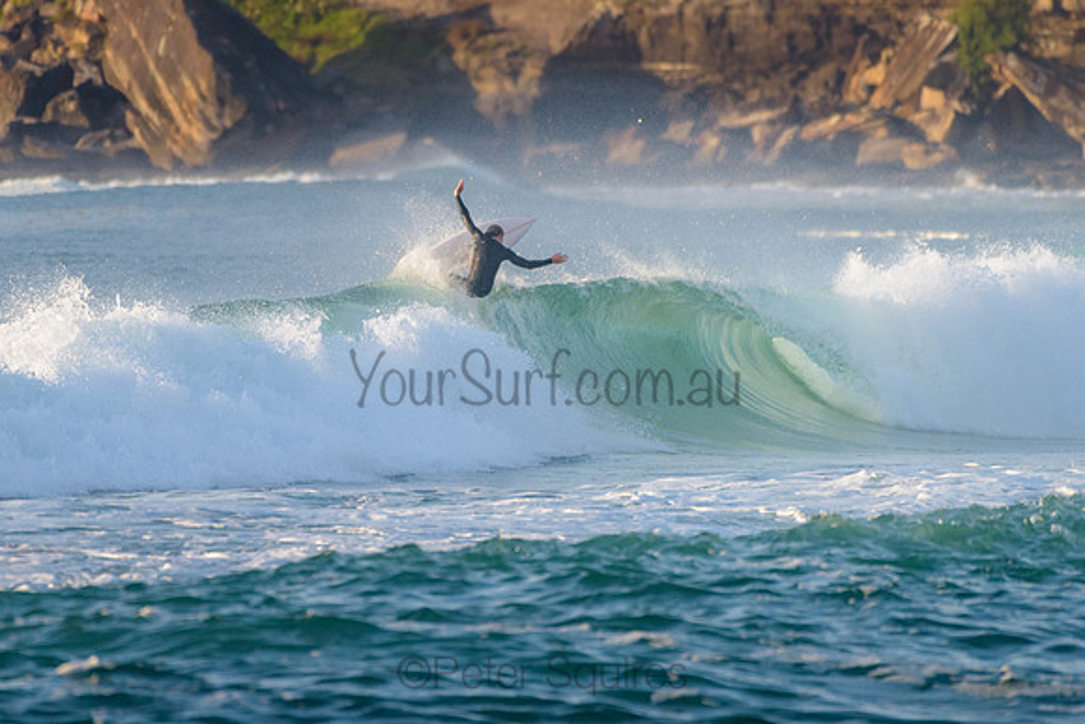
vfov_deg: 2.2
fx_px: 18483
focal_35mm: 613
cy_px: 286
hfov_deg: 3.4
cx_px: 426
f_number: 5.6
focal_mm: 500
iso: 640
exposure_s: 1/2000
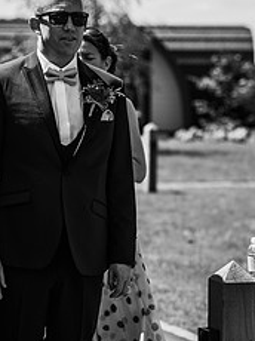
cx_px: 125
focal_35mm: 160
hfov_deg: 9.3
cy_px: 67
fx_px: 1574
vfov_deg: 12.3
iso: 100
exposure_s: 1/1600
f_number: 3.2
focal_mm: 85
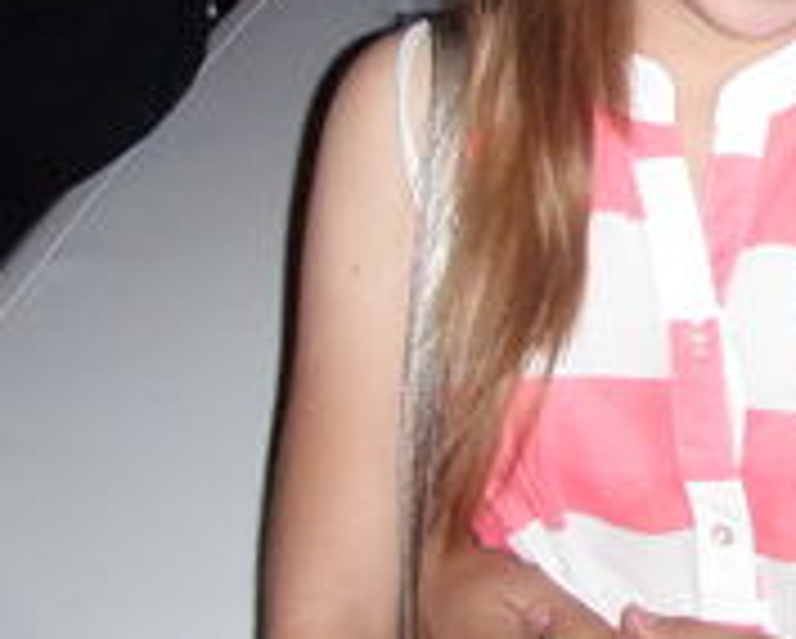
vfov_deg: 11.3
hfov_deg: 13.7
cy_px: -94
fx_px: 3160
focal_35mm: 134
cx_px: 1115
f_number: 3.5
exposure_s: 1/30
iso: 200
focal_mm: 6.7
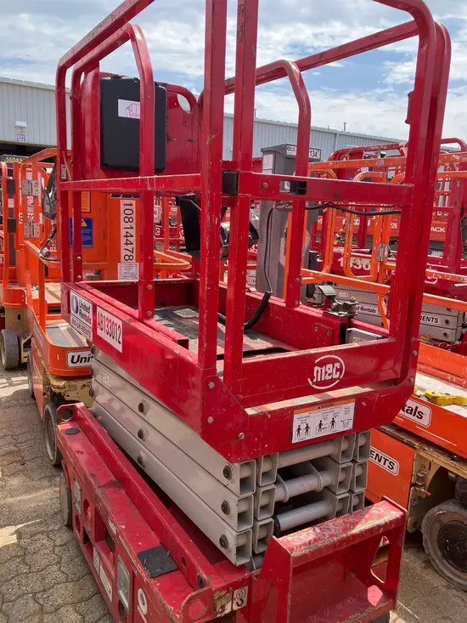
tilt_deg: -8.0
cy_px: 312
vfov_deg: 63.4
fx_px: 504
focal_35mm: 28
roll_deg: -2.2
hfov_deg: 49.8
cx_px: 234
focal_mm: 3.99
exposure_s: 1/783
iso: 32
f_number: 1.8
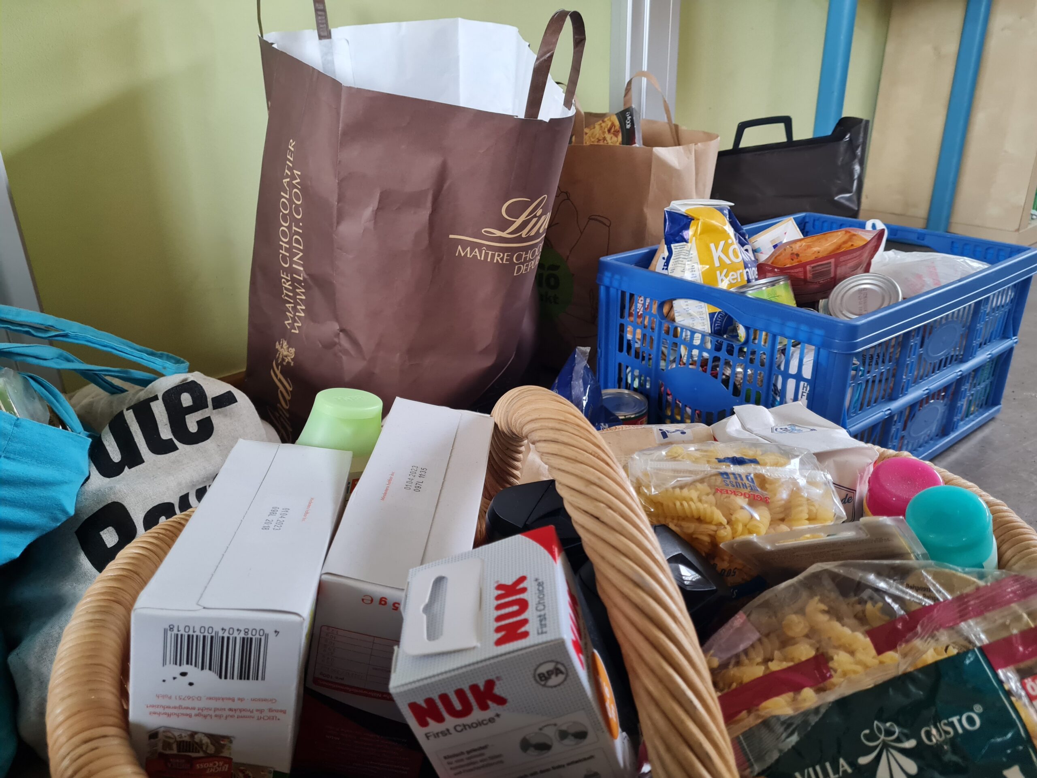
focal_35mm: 26
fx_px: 779
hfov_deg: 67.3
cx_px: 518
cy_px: 389
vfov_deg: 53.1
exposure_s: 1/50
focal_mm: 5.4
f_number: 1.8
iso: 400
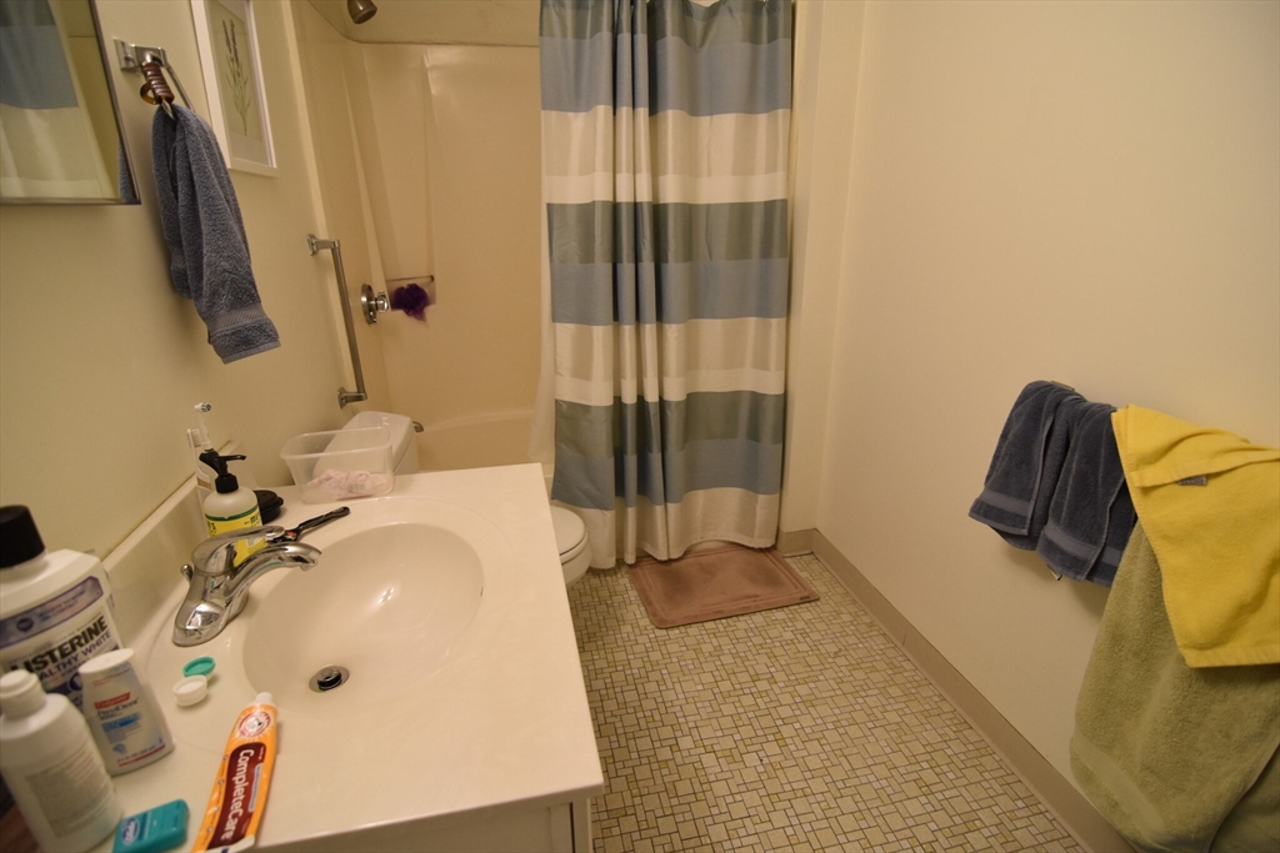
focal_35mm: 16
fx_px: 587
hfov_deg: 95.0
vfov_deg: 72.1
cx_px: 640
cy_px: 426
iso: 800
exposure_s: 1/60
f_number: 2.8
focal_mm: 11
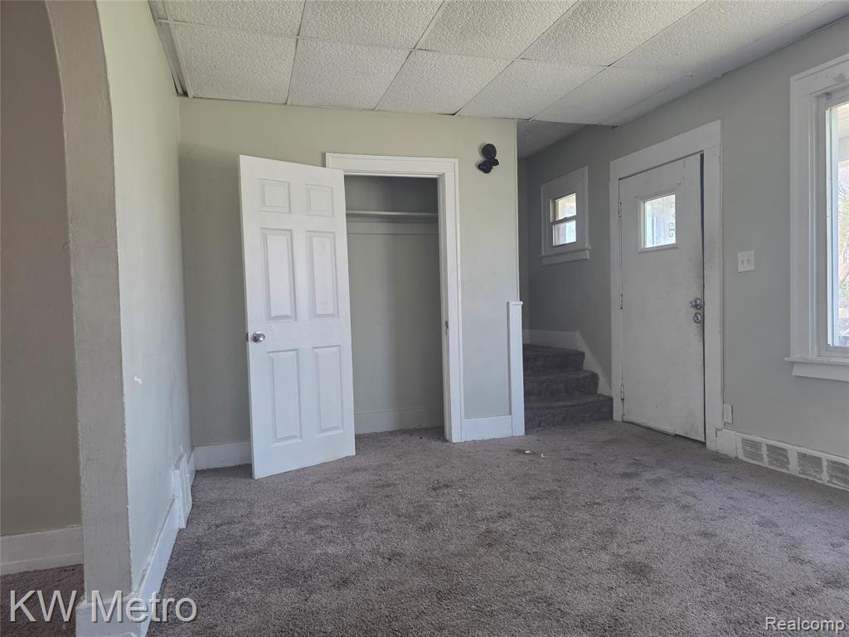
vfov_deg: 58.9
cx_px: 424
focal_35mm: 23
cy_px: 318
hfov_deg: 73.9
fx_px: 564
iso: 125
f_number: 1.7
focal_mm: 6.3
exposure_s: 1/180
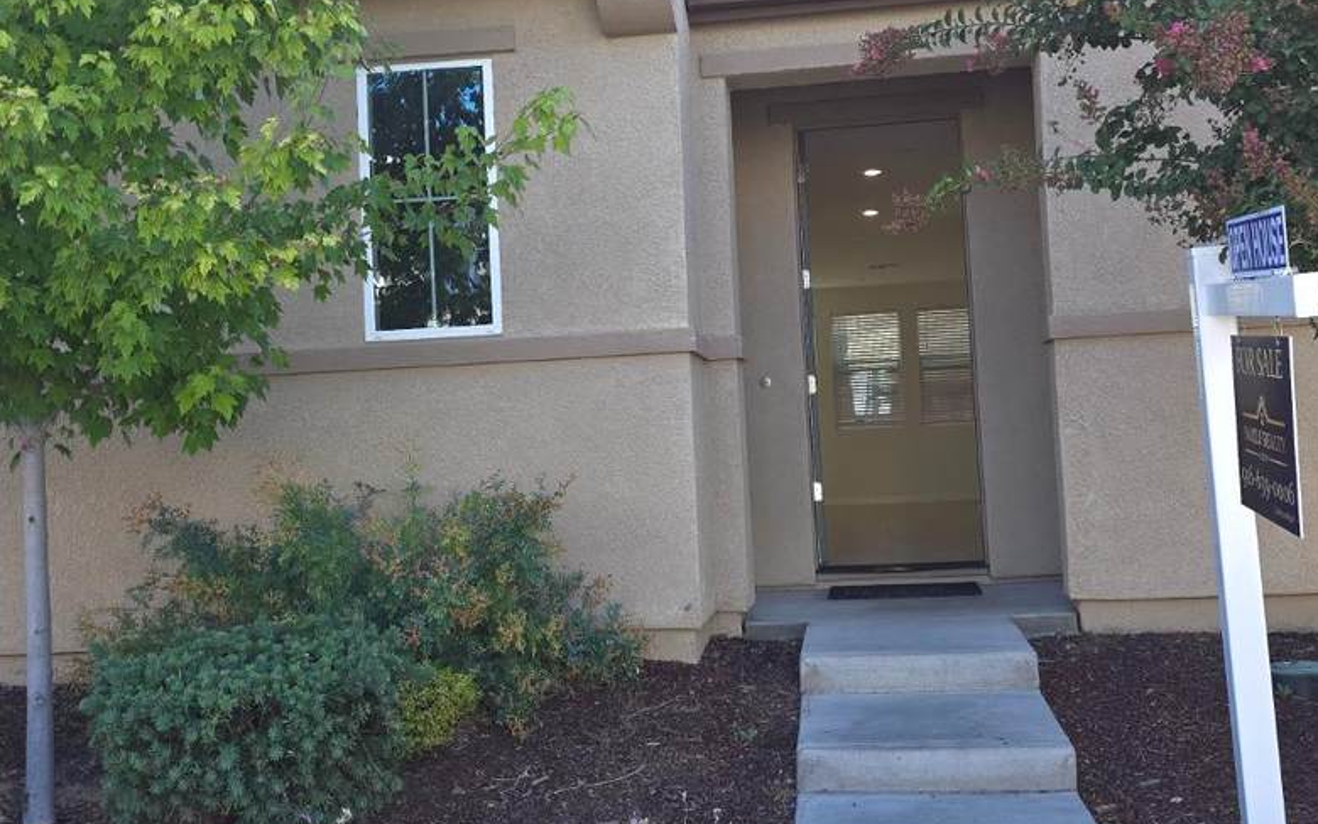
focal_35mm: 40
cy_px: 383
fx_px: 1437
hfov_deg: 49.2
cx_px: 703
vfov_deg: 32.0
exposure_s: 1/226
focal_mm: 6.25
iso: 50
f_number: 1.7
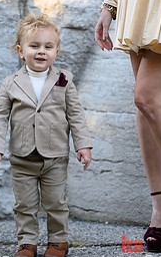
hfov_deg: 5.5
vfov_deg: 8.7
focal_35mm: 240
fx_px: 1687
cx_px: 42
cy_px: 63
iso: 1600
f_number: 3.2
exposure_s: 1/1250
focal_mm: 135
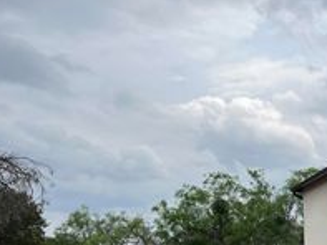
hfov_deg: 26.1
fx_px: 624
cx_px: 395
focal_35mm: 66
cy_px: 239
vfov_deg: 21.6
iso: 50
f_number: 1.6
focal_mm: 5.1
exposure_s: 1/6173
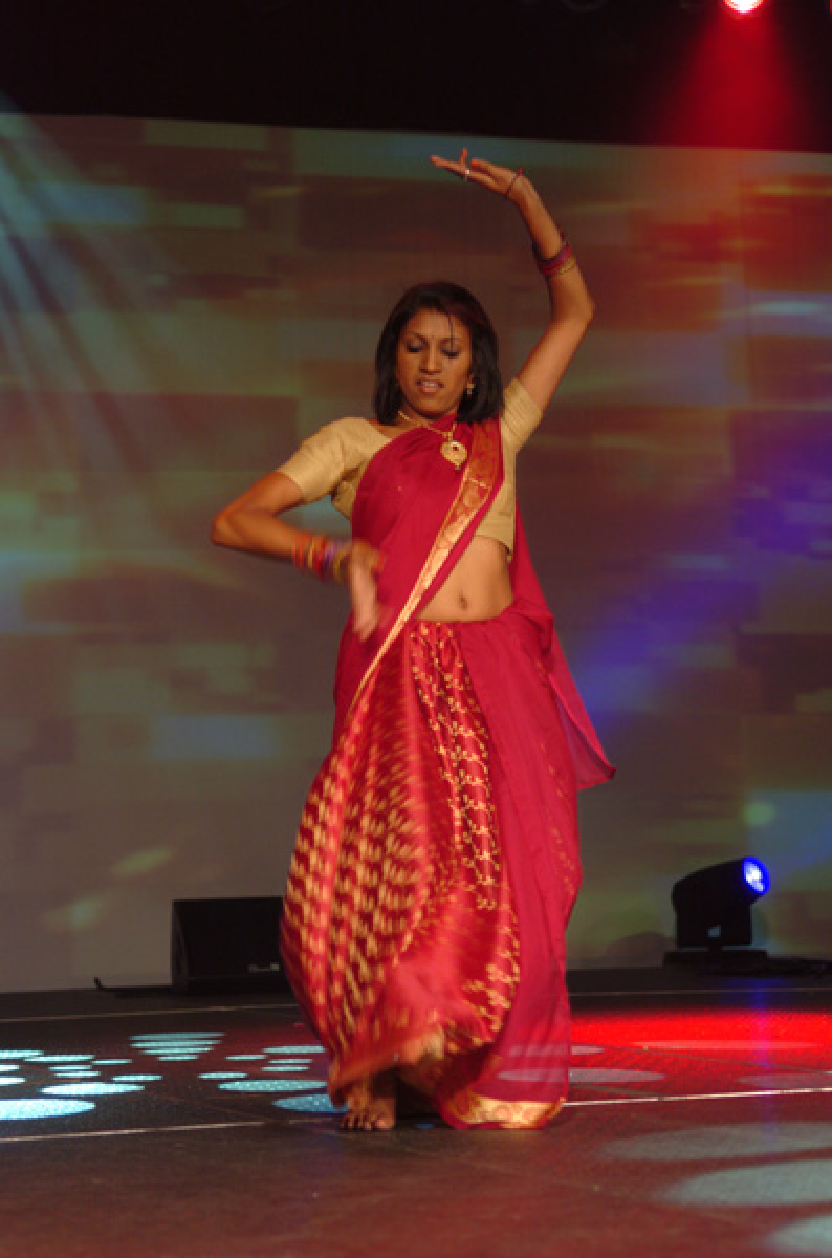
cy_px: 629
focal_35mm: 82
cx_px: 416
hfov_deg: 16.5
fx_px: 2875
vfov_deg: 24.7
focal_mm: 55
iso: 400
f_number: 2.8
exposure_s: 1/60
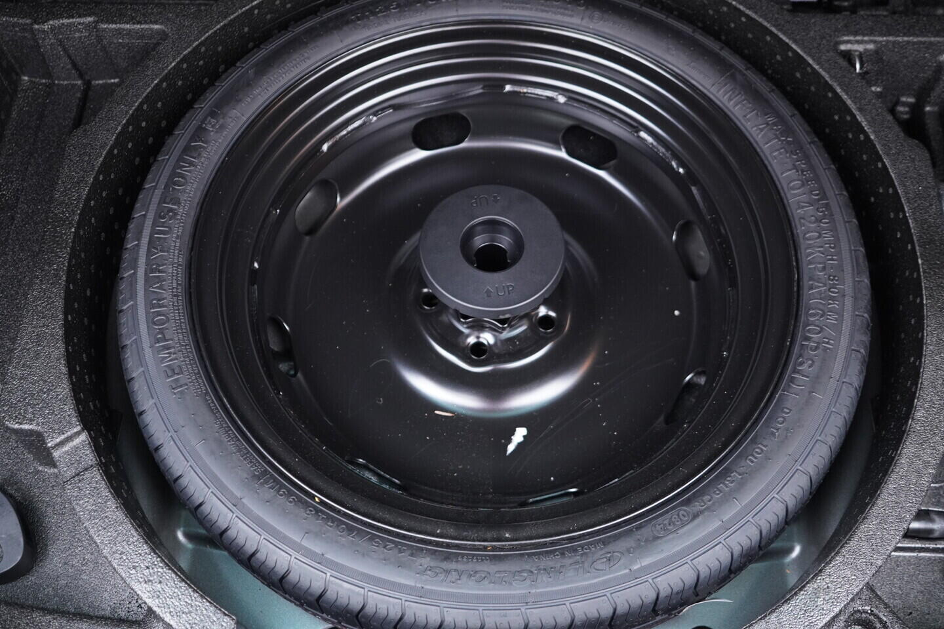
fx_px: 944
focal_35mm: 36
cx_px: 472
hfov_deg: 53.1
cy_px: 314
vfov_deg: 36.9
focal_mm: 24
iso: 1250
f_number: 2.8
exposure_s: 1/40
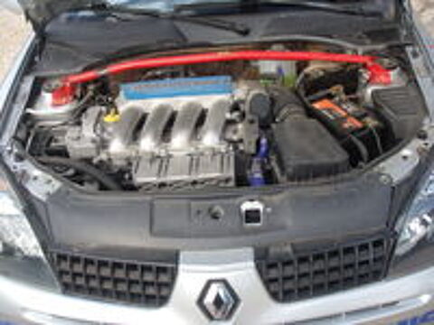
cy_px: 162
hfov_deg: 49.0
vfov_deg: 37.7
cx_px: 217
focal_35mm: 38
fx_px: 476
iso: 64
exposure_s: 1/103
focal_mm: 6.4
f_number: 5.7
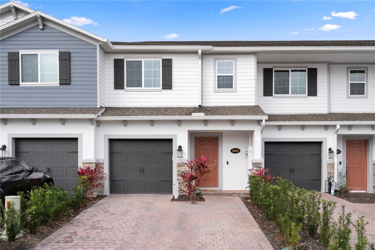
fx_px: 312
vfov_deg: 43.6
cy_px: 125
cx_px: 188
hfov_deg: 61.9
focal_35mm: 30
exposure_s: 1/100
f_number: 8
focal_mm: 30
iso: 320
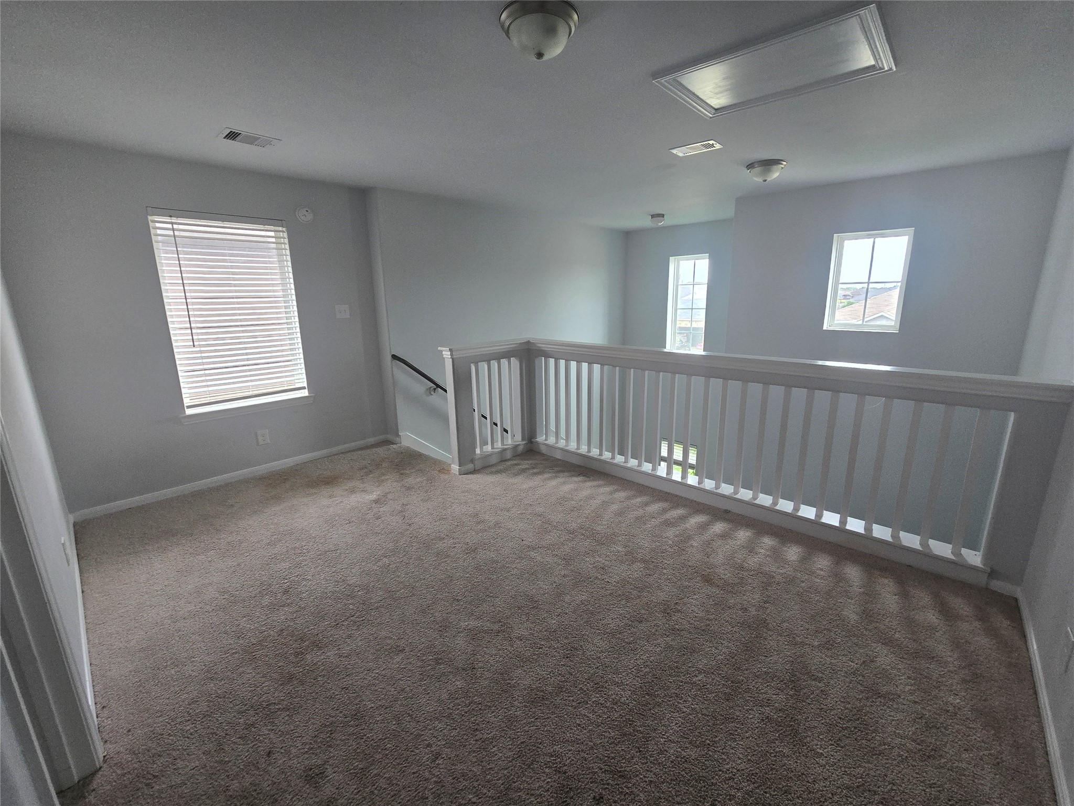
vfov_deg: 89.9
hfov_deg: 106.2
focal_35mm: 13
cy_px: 403
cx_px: 537
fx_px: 403
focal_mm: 2.2
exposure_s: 1/120
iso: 100
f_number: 2.2
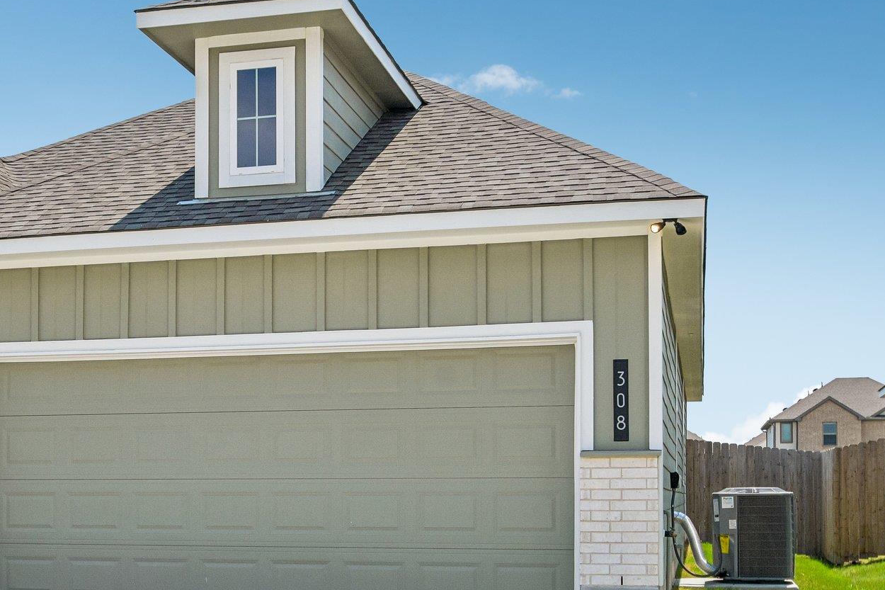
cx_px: 204
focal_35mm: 59
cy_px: 427
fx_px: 1450
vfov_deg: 22.8
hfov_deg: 33.2
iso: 400
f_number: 8
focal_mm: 24
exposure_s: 1/800
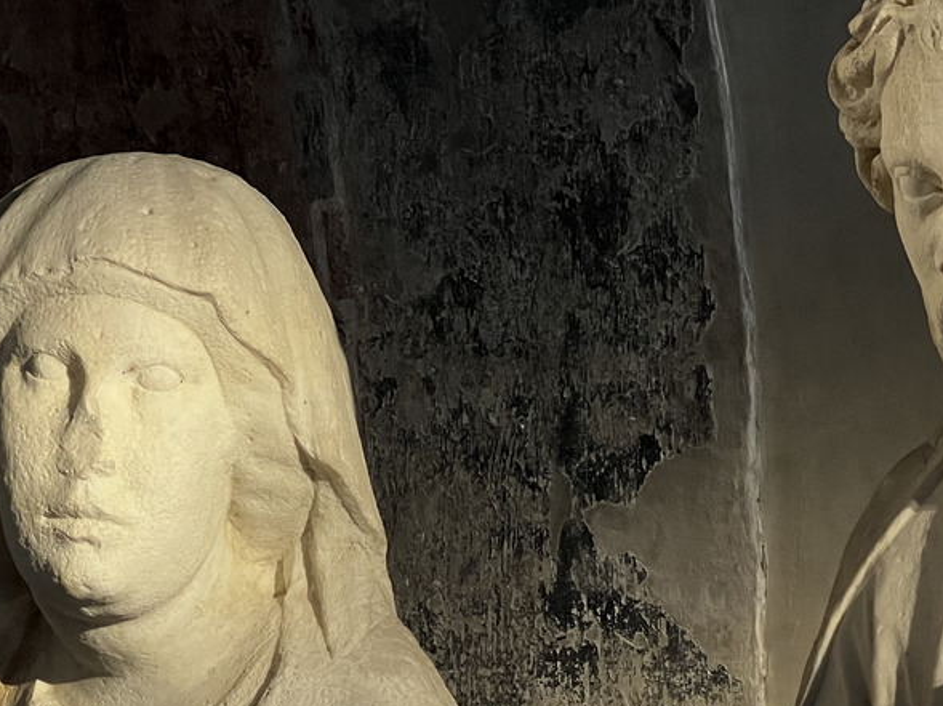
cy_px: 565
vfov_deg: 9.4
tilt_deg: +4.6
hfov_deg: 12.5
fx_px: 4274
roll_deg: +0.1
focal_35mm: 157
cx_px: 781
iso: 200
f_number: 2.8
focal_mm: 9
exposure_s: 1/49
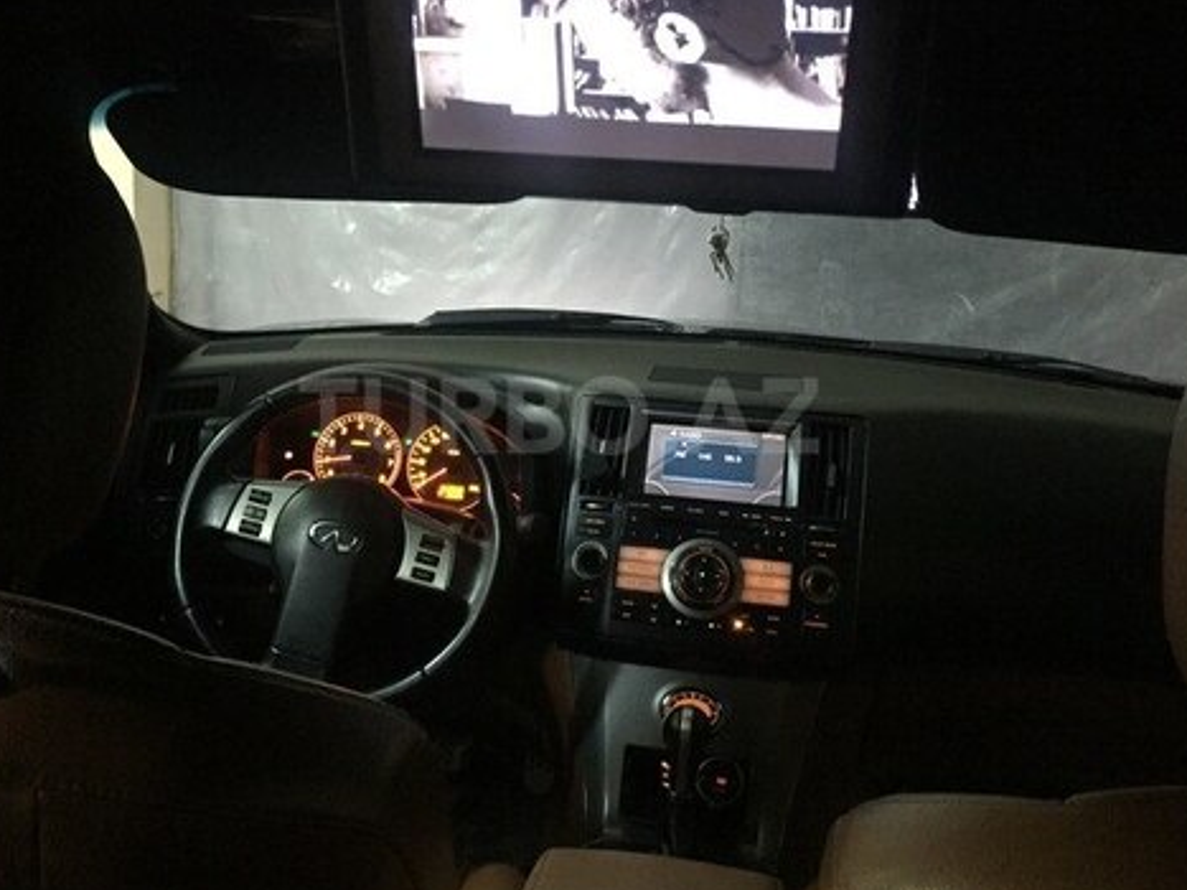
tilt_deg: -14.0
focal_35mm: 41
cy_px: 416
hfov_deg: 45.8
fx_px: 1406
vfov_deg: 35.1
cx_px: 559
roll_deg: -3.5
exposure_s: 1/17
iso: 320
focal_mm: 4.15
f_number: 2.2
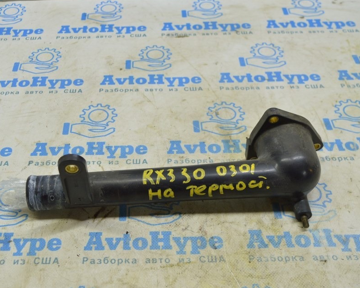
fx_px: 543
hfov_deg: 36.4
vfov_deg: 29.7
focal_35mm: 51
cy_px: 137
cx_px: 128
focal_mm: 28
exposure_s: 1/30
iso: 400
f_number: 5.6
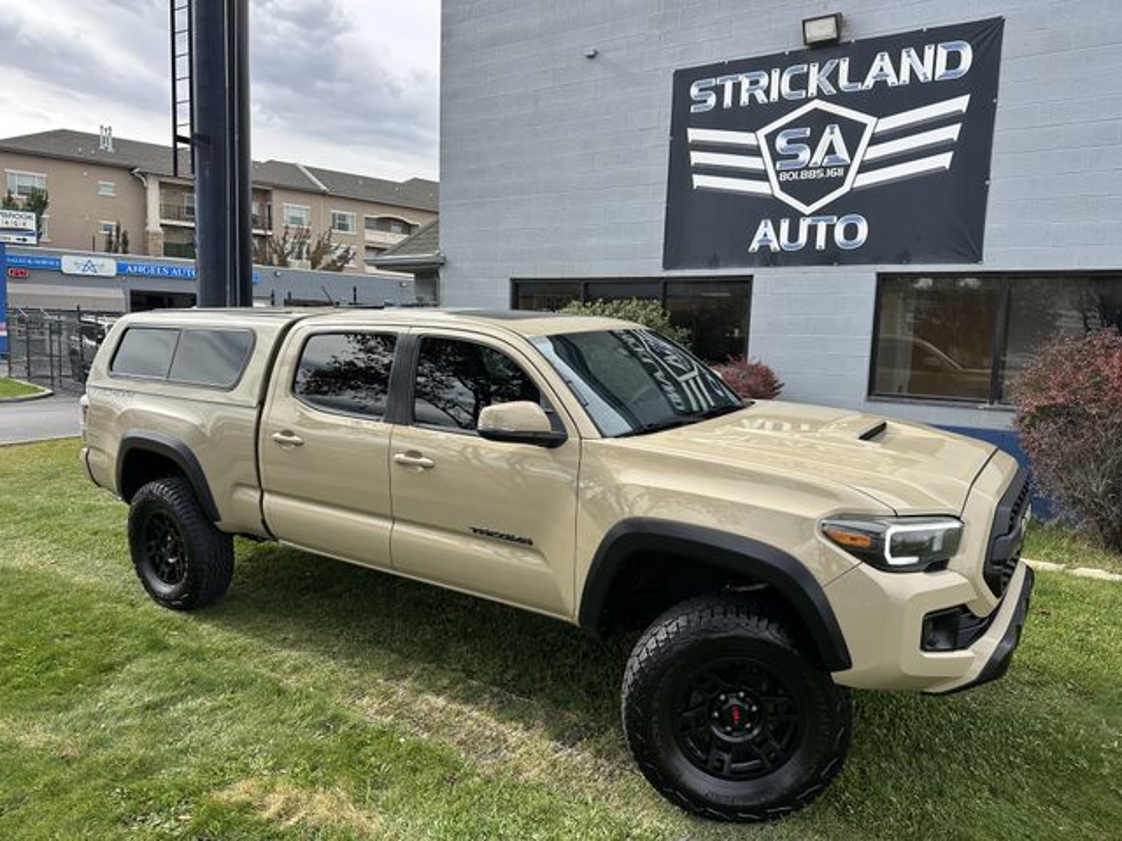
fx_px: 778
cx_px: 561
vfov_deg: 56.8
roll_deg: -1.8
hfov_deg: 71.6
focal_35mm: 24
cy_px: 420
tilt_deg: -5.8
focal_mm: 6.86
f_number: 1.78
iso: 80
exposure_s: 1/1495
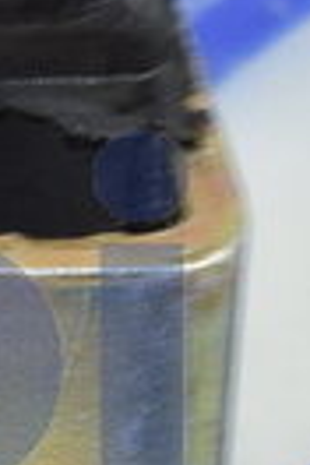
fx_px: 7065
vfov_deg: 3.8
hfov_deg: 2.5
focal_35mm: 547
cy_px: 315
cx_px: -877
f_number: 14
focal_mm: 40
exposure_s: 1/30
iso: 160
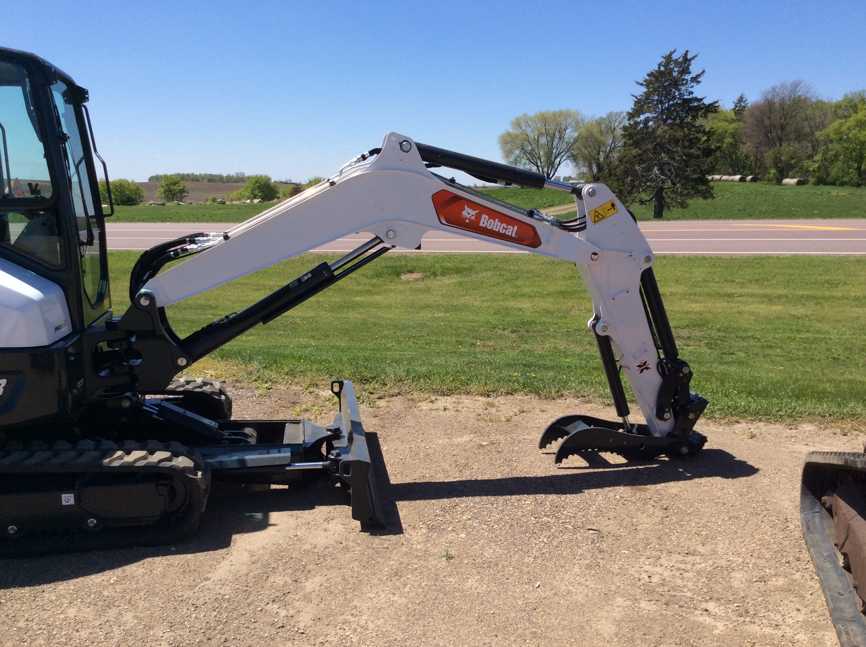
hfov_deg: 56.9
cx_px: 433
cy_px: 324
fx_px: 799
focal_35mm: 32
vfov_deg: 44.1
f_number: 2.4
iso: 32
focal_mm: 3.3
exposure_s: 1/1634
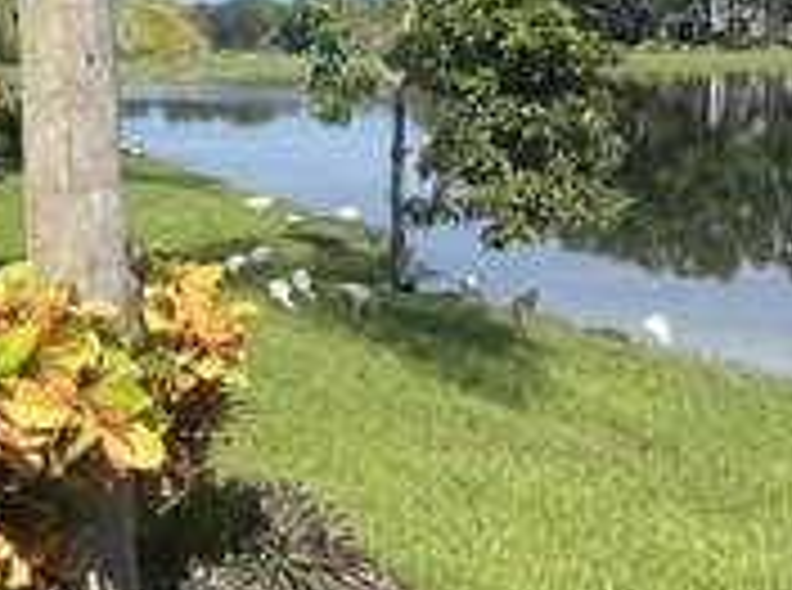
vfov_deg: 20.6
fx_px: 1620
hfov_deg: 26.9
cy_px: 281
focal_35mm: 71
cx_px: 148
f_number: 1.5
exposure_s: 1/4115
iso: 50
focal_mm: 5.7
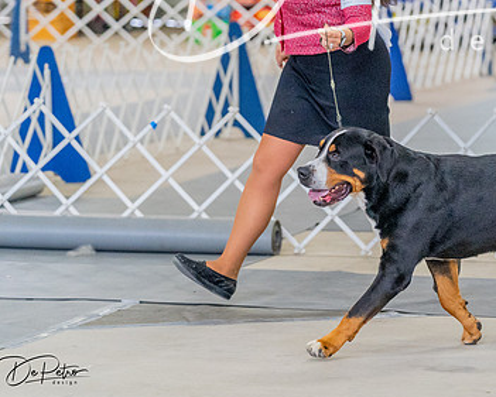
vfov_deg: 6.4
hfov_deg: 8.0
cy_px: 92
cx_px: 386
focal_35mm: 242
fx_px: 3553
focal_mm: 134
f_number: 3.5
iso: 6400
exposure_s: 1/400
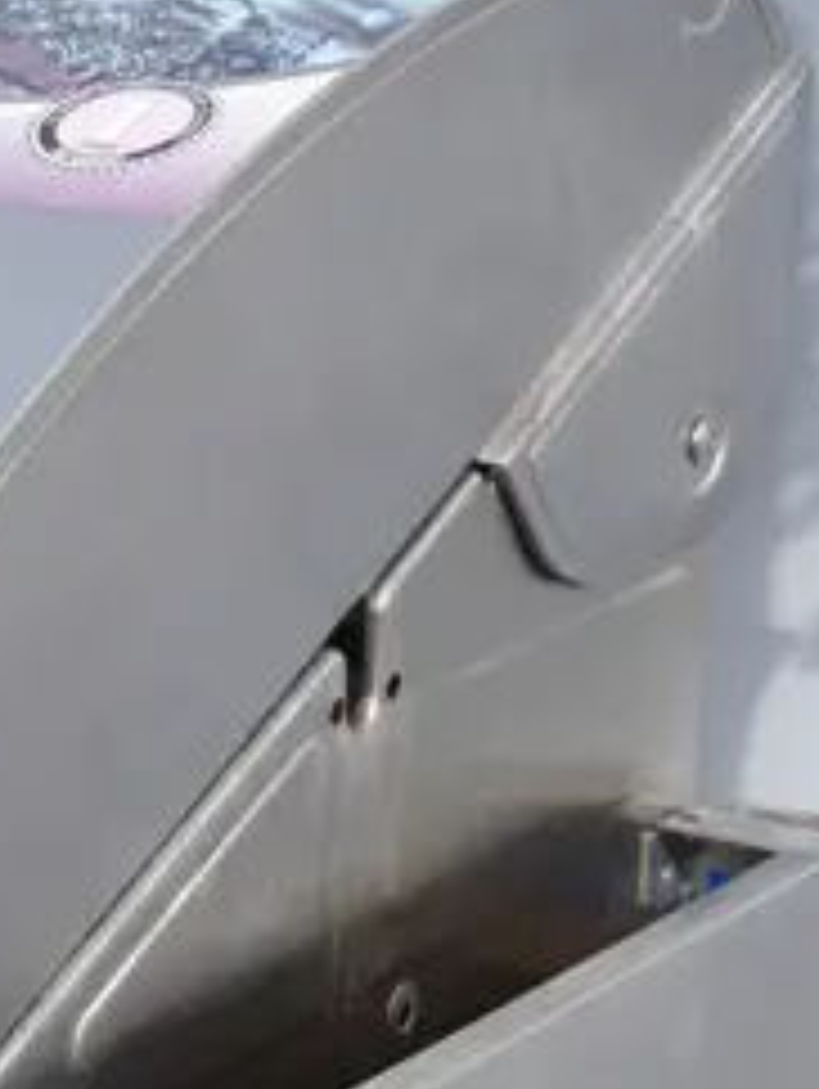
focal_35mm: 169
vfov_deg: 11.2
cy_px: 1670
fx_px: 5322
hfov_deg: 8.6
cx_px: -493
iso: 200
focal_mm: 20
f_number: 7.1
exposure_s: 1/250
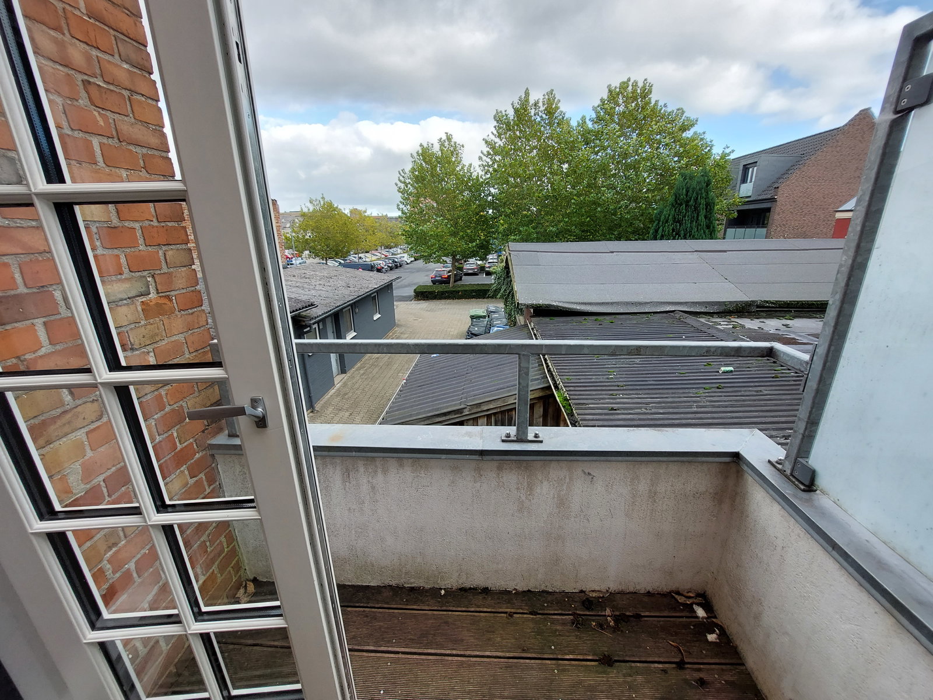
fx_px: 350
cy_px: 350
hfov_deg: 106.2
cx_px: 466
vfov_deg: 89.9
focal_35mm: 13
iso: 50
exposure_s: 1/189
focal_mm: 1.74
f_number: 2.2
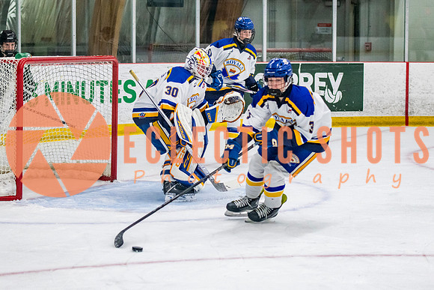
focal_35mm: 131
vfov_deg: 10.5
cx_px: 204
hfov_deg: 15.6
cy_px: 124
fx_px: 1581
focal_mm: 75
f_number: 3.2
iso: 2000
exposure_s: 1/640
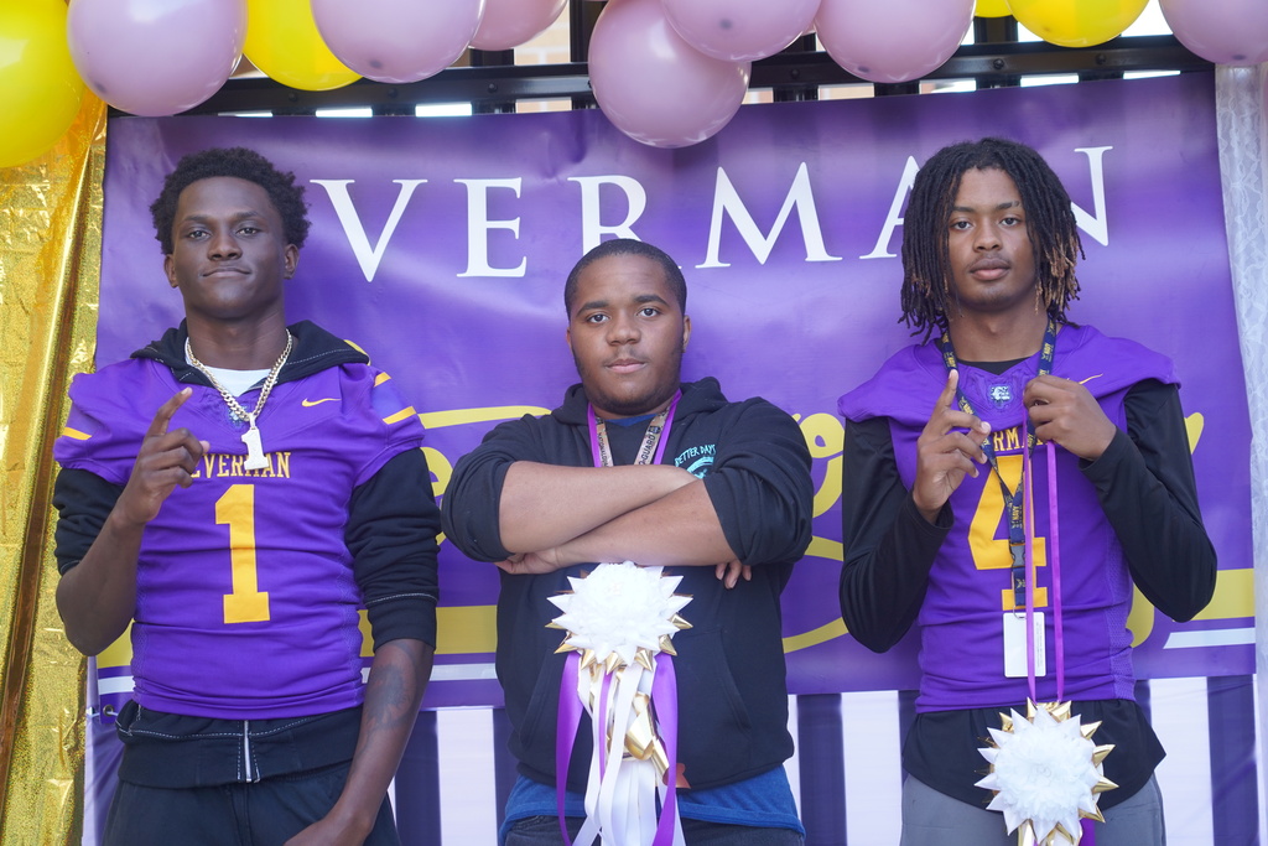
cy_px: 423
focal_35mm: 85
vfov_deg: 16.1
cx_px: 634
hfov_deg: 23.9
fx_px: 2994
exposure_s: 1/160
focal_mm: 85
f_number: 4
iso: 400
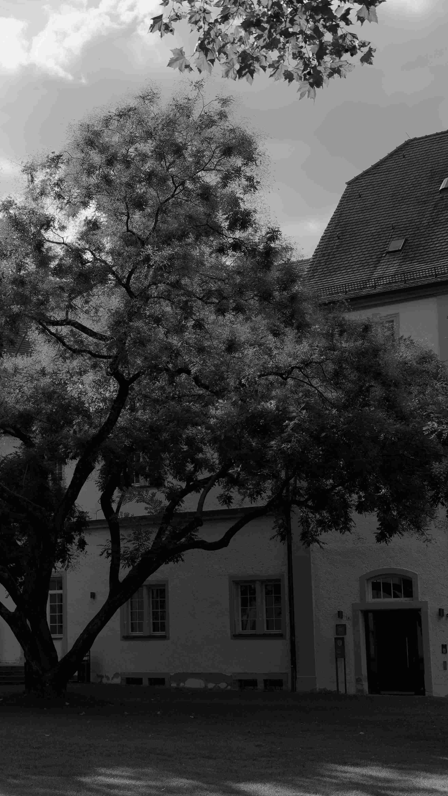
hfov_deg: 18.8
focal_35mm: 63
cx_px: 57
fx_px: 1331
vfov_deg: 33.3
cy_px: 398
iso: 100
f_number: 2.8
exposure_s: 1/2000
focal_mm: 40
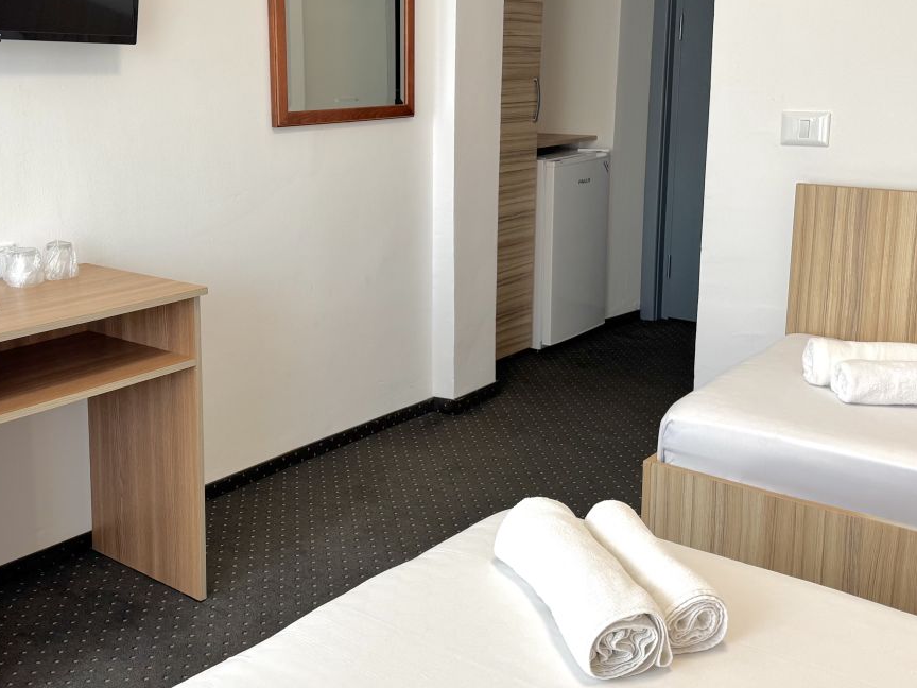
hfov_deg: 46.4
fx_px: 1060
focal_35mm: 40
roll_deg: +1.2
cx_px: 342
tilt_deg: -10.5
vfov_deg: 35.8
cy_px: 259
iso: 100
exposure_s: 1/121
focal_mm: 6.76
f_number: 1.78
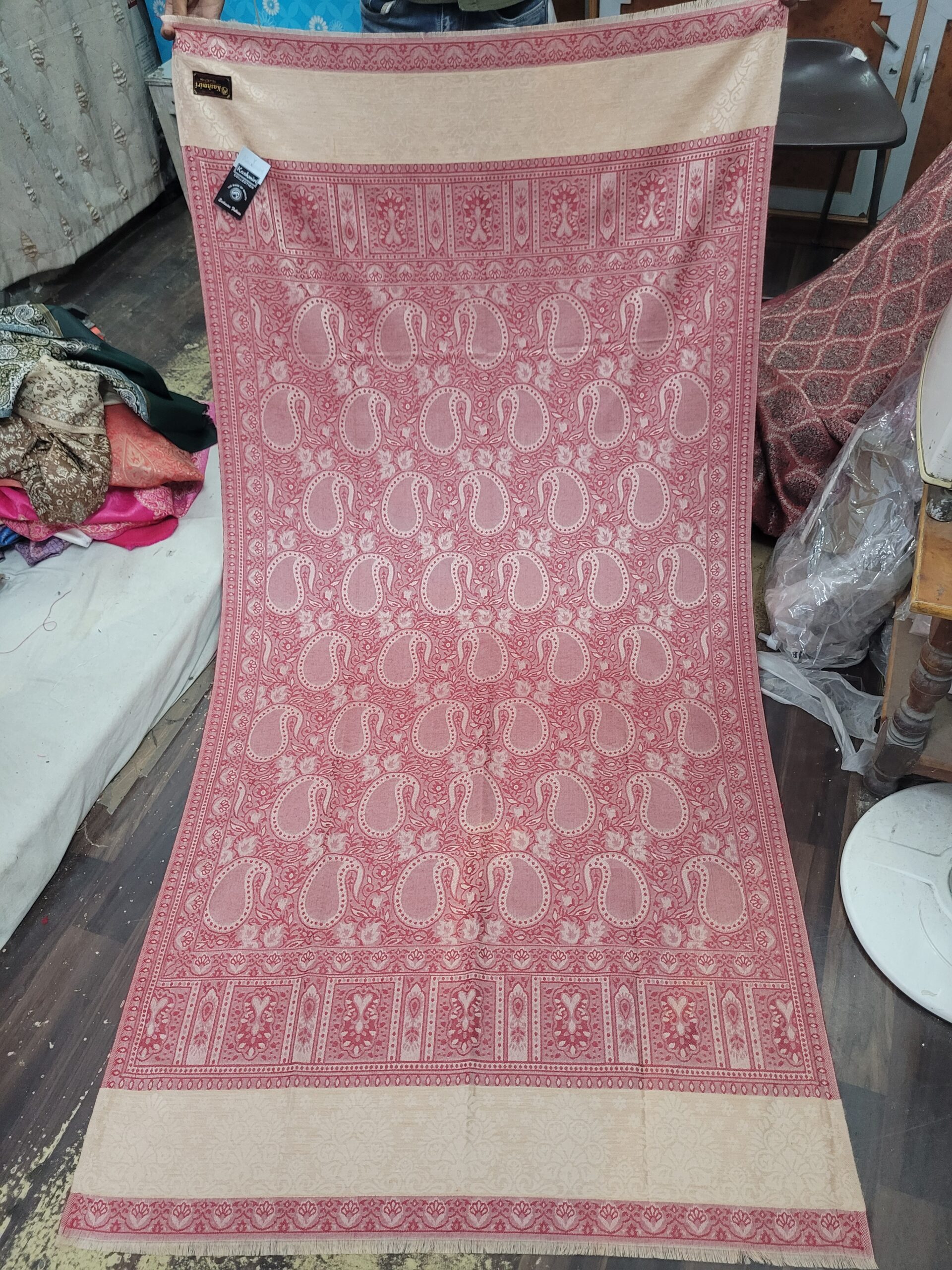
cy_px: 635
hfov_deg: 53.1
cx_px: 476
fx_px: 953
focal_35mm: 26
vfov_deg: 67.3
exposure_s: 1/50
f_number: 1.8
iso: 400
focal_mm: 5.4
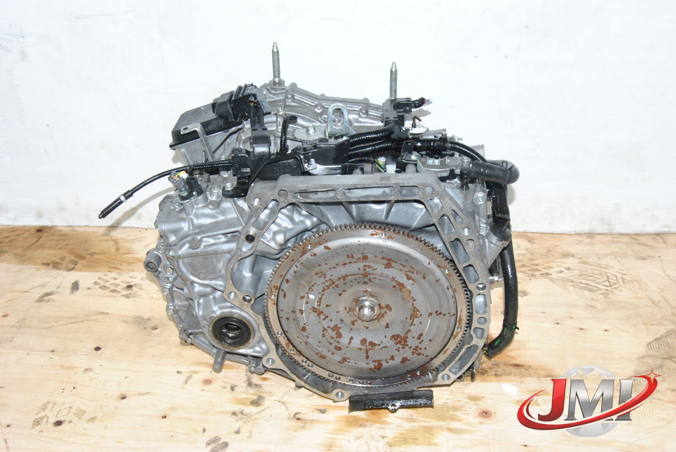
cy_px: 226
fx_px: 846
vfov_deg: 29.9
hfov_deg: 43.6
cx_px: 338
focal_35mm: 45
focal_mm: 30
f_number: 11
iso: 800
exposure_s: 1/200
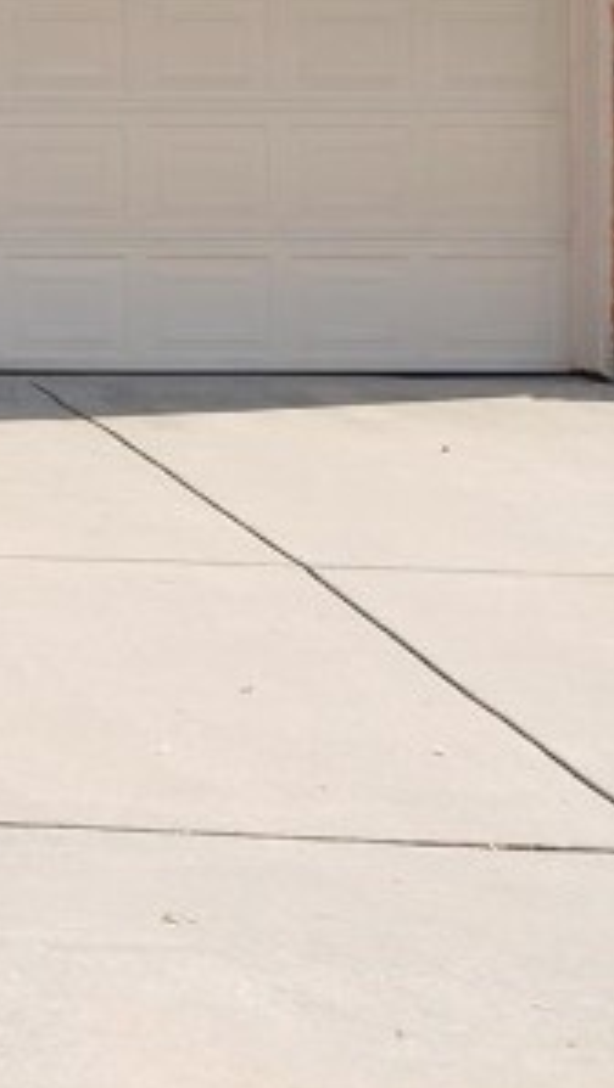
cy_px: -62
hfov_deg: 8.1
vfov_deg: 15.6
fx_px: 3872
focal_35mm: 134
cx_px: -1040
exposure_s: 1/200
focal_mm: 22
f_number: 8
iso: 100
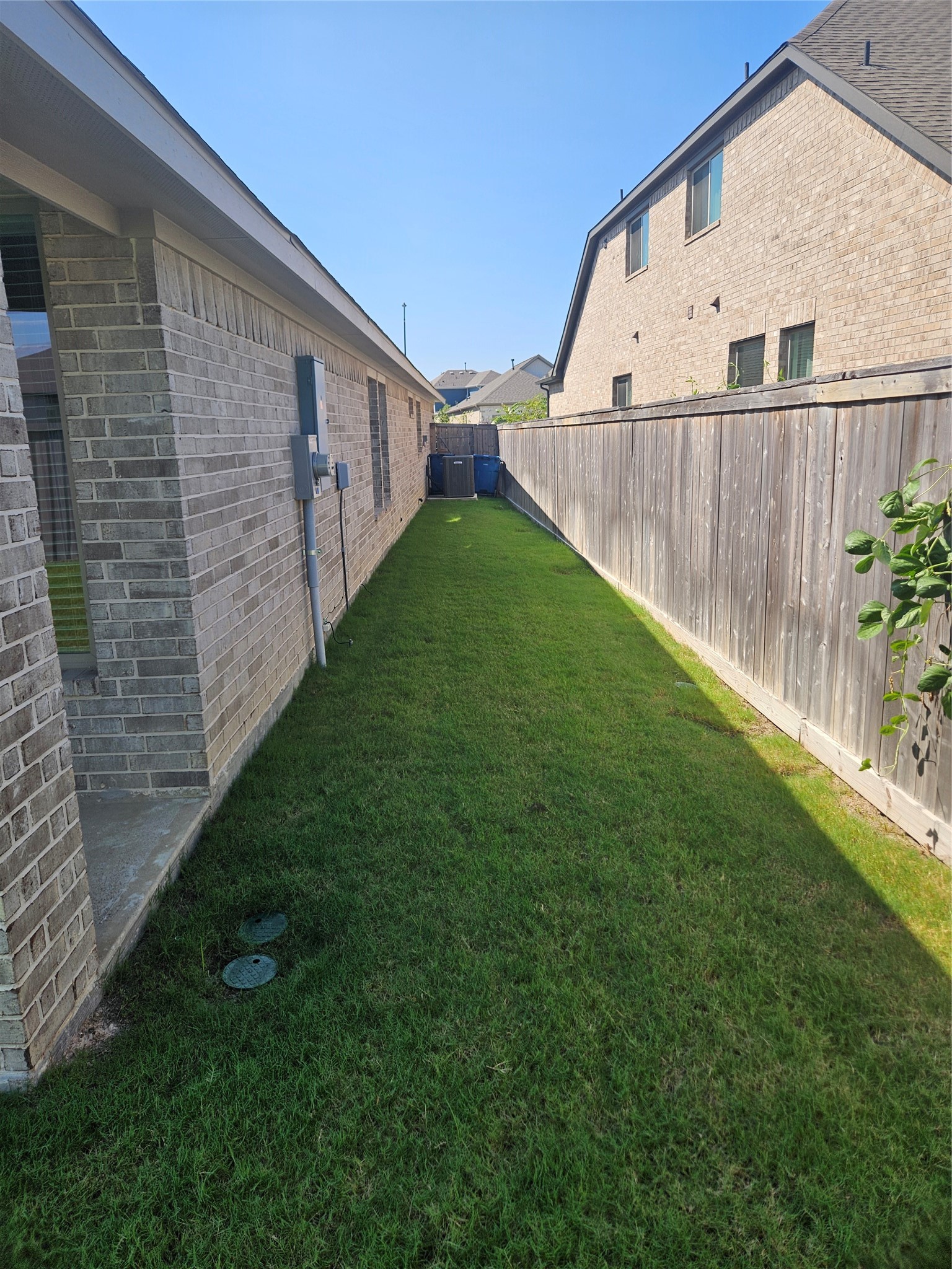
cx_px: 476
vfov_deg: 73.9
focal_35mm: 23
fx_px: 843
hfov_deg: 58.9
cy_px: 634
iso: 32
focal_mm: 5.4
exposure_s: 1/1525
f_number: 1.8
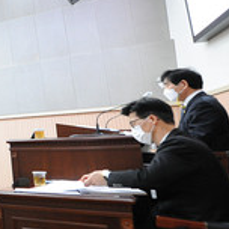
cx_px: -184
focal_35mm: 47
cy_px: 89
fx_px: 352
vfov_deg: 35.9
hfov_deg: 22.0
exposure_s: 1/125
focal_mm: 14
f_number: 4
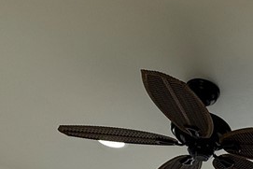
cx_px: 314
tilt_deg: +1.0
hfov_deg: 30.1
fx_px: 387
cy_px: 320
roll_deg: -1.8
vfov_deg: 18.3
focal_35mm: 55
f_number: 2.2
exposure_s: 1/143
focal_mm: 2.22
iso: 64
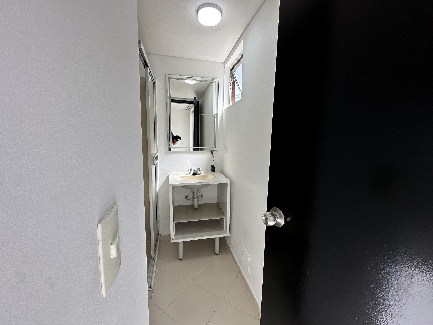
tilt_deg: -7.7
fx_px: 175
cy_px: 162
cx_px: 216
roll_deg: -0.9
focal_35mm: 14
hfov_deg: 102.1
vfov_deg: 85.7
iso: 40
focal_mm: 2.22
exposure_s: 1/278
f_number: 2.2
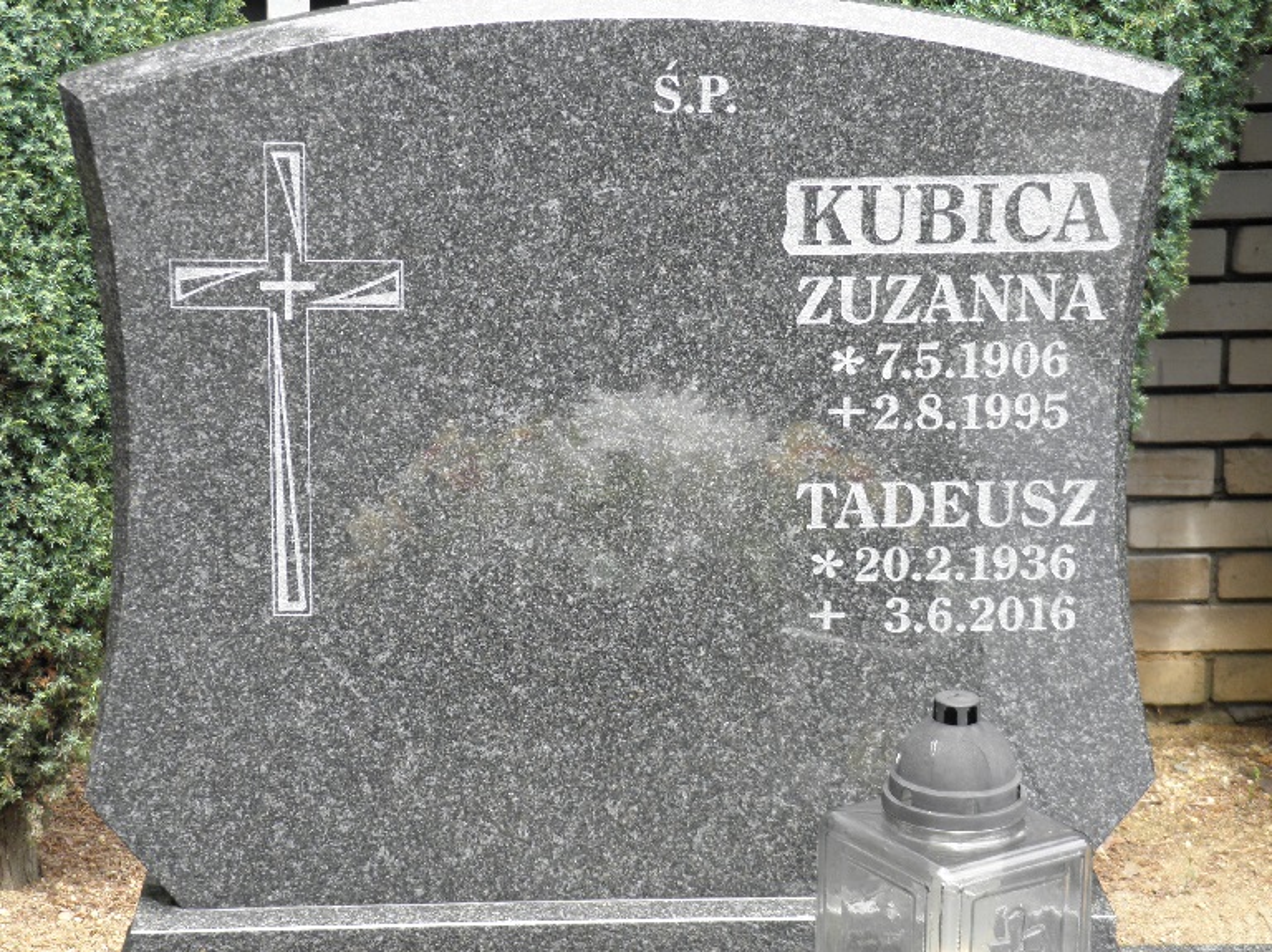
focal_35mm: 80
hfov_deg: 24.4
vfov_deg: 18.4
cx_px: 636
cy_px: 476
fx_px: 2938
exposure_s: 1/80
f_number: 4.4
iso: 100
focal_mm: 14.3
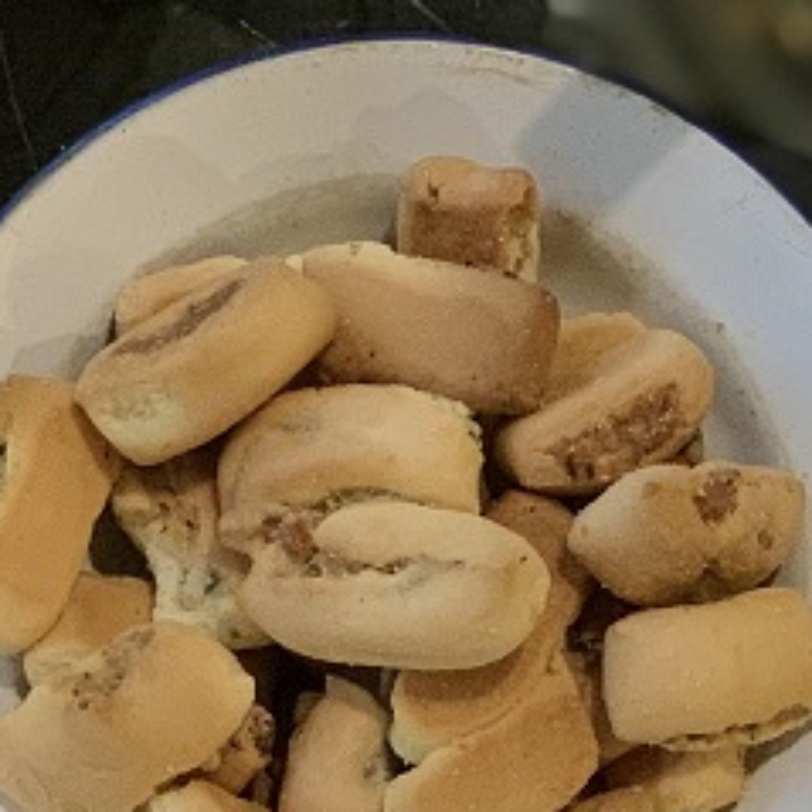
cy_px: 19
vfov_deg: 10.0
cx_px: 421
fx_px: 4591
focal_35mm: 173
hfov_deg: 10.1
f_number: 2.4
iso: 320
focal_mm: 6
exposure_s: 1/60
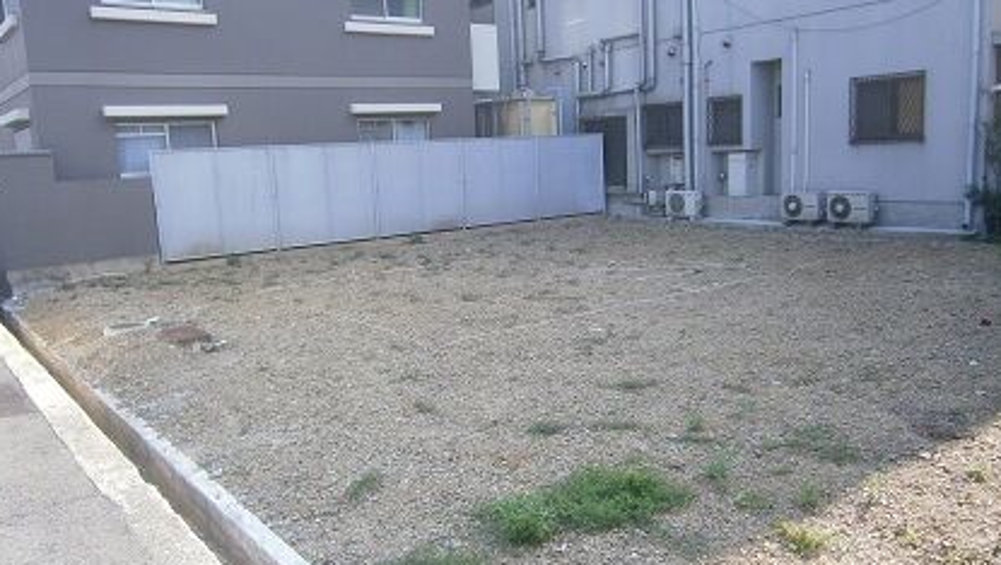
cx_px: 503
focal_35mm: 29
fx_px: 770
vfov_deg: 40.2
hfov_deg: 66.0
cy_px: 308
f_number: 2.8
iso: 80
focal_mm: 4.7
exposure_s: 1/250
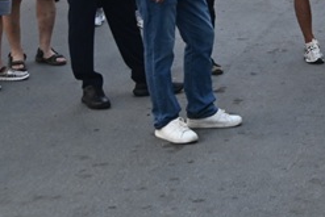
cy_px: -78
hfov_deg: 15.6
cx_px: 443
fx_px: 1120
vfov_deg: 10.8
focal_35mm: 124
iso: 800
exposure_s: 1/800
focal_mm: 34
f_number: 10
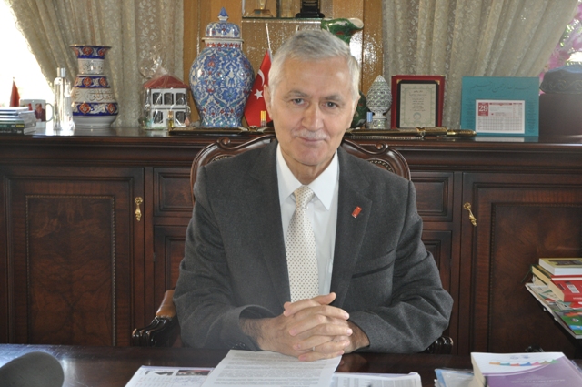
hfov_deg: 30.5
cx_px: 291
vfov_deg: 20.6
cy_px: 194
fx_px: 1066
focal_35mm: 66
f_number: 4.2
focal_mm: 44
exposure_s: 1/60
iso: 800
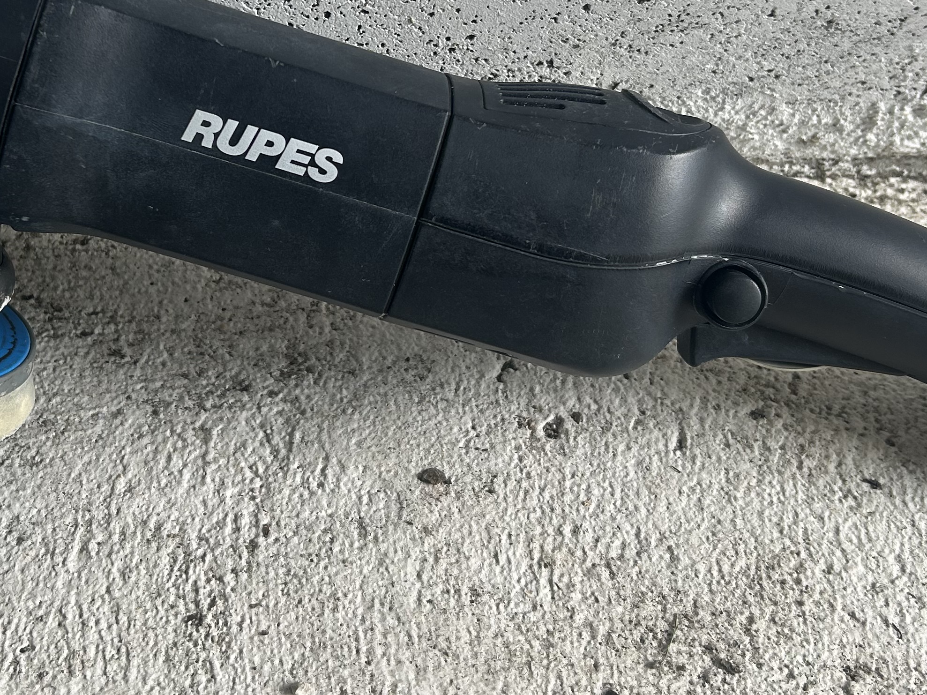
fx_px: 1419
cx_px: 322
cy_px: 161
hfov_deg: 35.9
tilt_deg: -45.4
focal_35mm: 53
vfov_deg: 27.1
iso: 40
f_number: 1.5
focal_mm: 5.7
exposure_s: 1/121
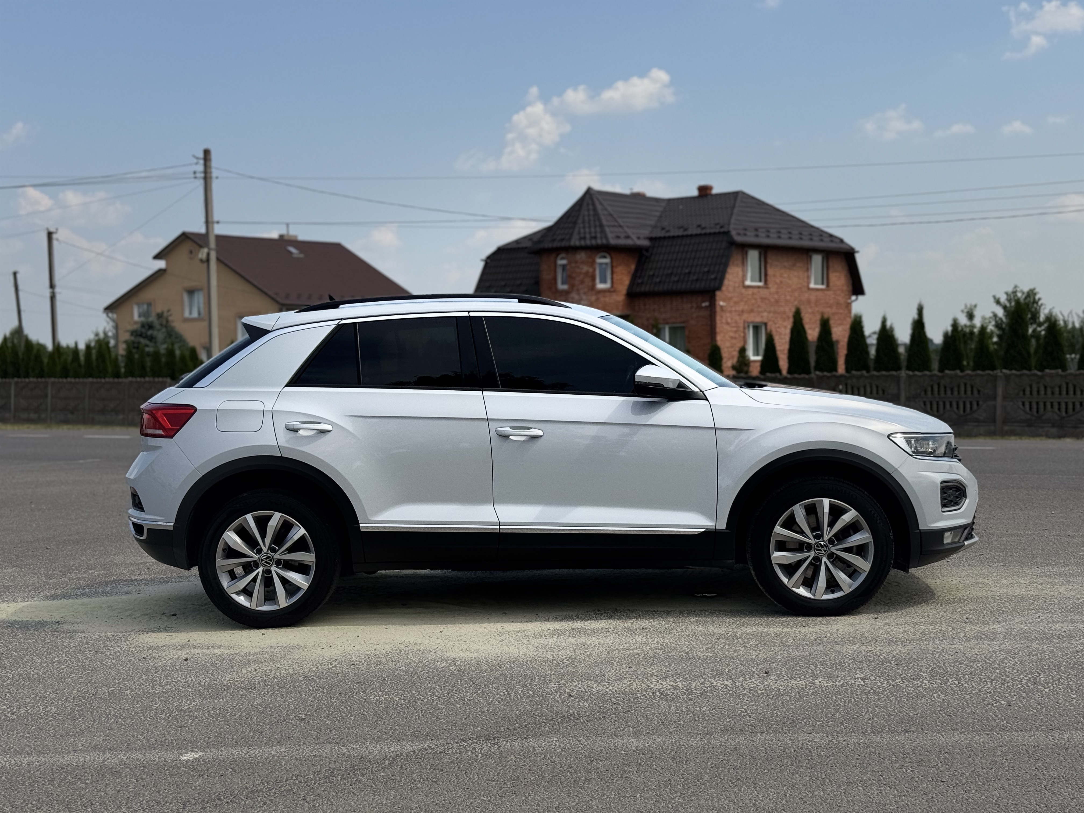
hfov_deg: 39.7
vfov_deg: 30.3
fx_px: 1503
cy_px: 406
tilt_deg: -1.7
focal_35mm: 48
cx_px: 542
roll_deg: +1.2
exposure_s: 1/6410
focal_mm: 6.76
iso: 64
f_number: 1.78
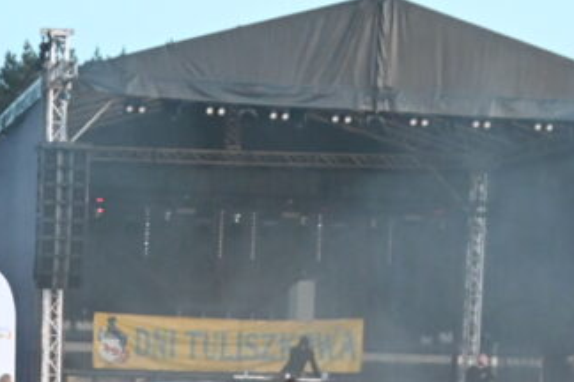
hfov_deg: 14.1
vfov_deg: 9.2
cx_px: 9
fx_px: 2281
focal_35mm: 143
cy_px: 679
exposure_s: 1/40
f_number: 4.2
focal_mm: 23
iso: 2200
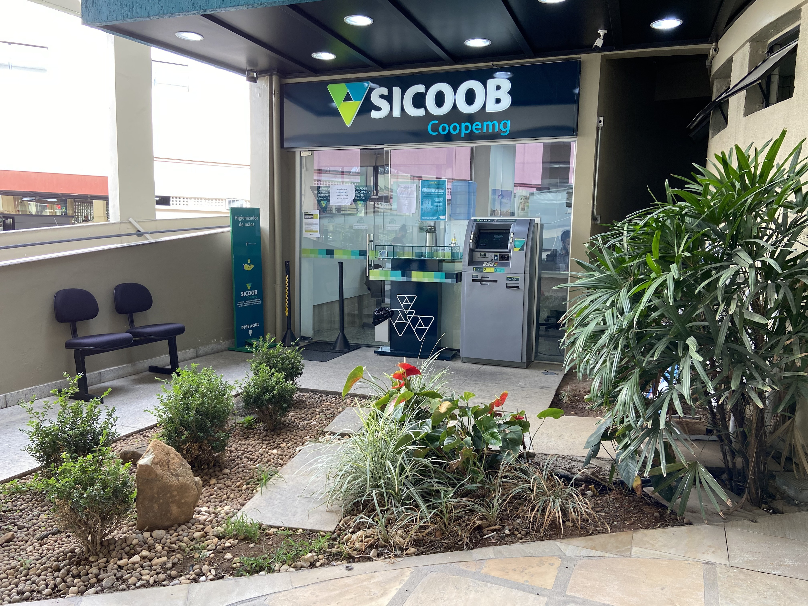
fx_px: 607
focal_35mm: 26
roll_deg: -1.1
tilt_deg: -6.0
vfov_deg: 53.1
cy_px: 303
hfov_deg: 67.3
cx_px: 404
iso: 80
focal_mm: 4.25
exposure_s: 1/122
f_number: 1.8
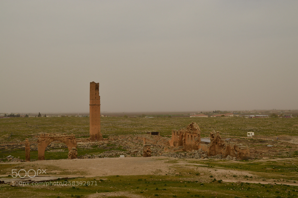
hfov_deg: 49.6
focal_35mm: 39
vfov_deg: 34.2
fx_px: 323
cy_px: 99
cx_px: 149
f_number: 16
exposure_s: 1/200
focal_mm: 26
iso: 100
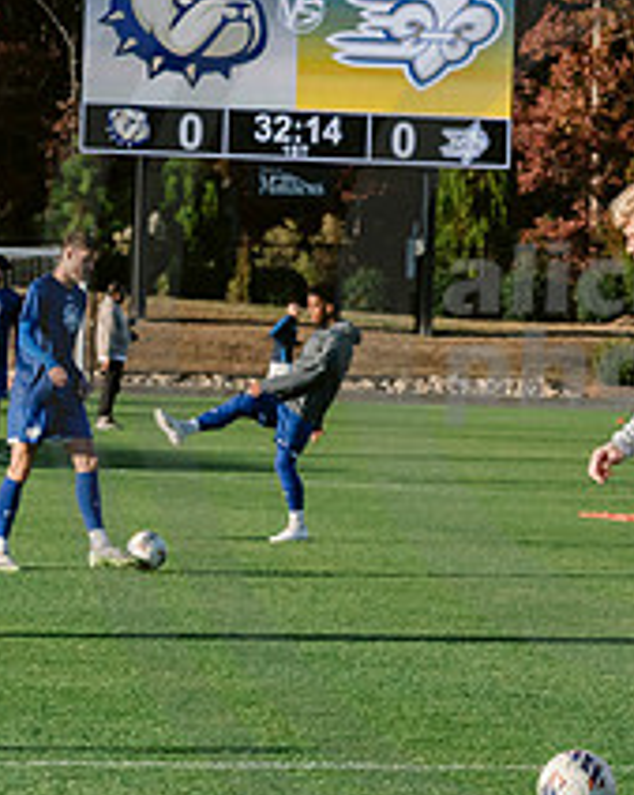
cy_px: 321
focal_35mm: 270
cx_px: 705
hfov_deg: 5.7
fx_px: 6347
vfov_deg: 7.2
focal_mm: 105
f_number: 9
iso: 1250
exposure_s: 1/2000
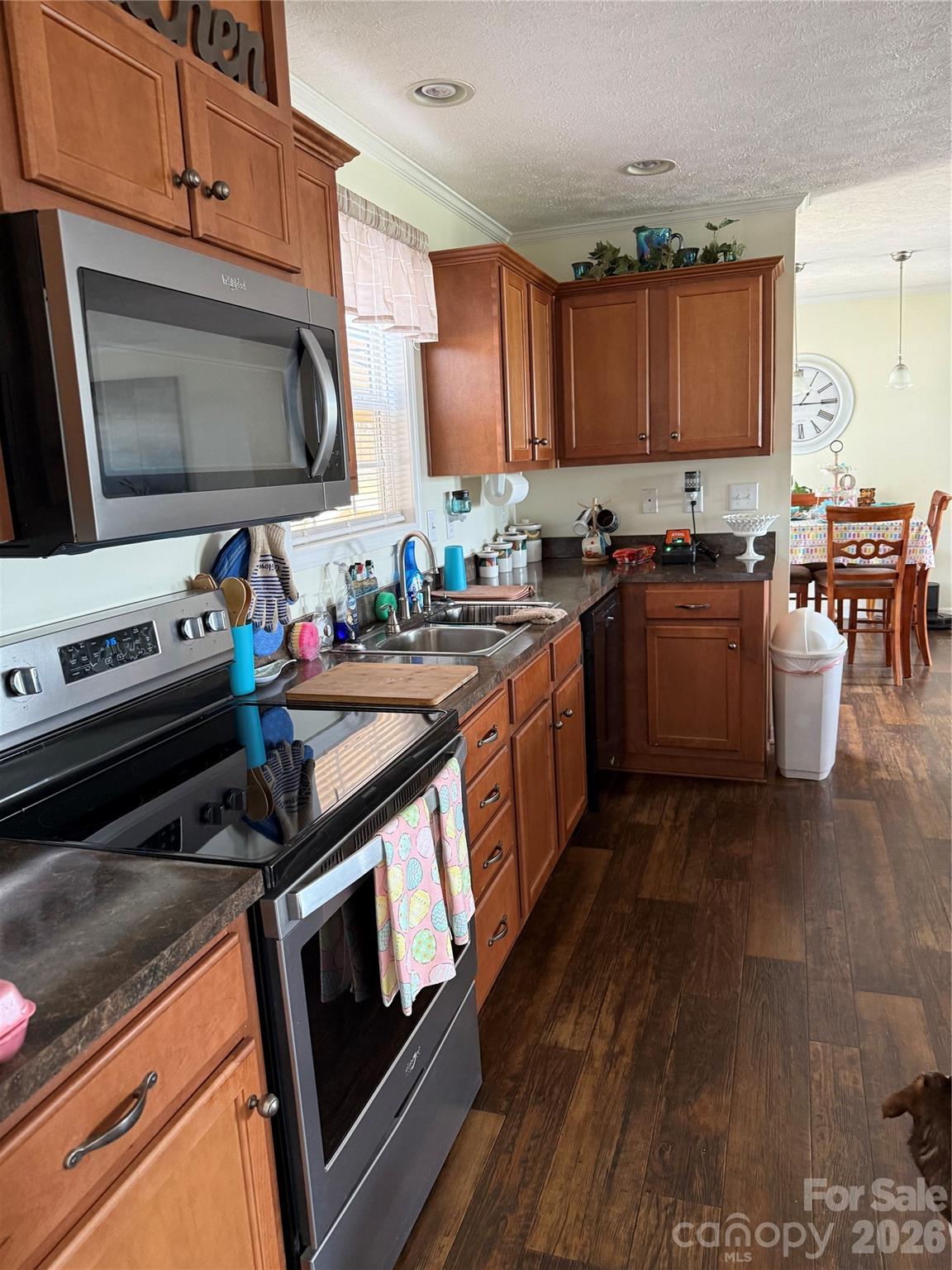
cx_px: 476
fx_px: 880
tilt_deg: -10.3
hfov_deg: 56.8
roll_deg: +2.1
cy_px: 635
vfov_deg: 71.6
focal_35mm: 24
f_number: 1.78
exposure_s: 1/60
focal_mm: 6.76
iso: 250
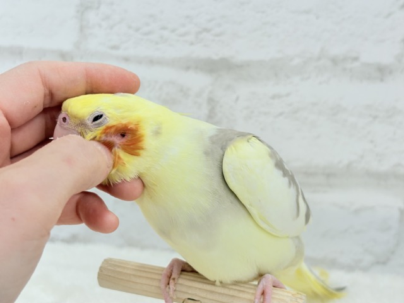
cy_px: 152
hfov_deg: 36.8
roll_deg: -0.9
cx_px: 202
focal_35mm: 52
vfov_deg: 28.0
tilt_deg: -12.1
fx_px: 607
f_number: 1.6
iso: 64
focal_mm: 5.96
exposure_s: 1/100
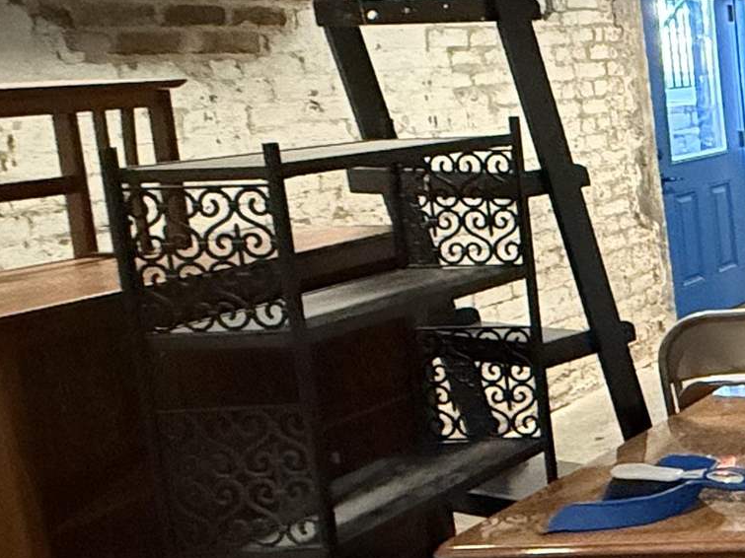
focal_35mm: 57
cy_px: 170
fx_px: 1227
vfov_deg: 25.5
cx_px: 1433
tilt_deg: -6.9
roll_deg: +0.8
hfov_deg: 20.2
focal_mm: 2.22
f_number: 2.2
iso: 1000
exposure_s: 1/60
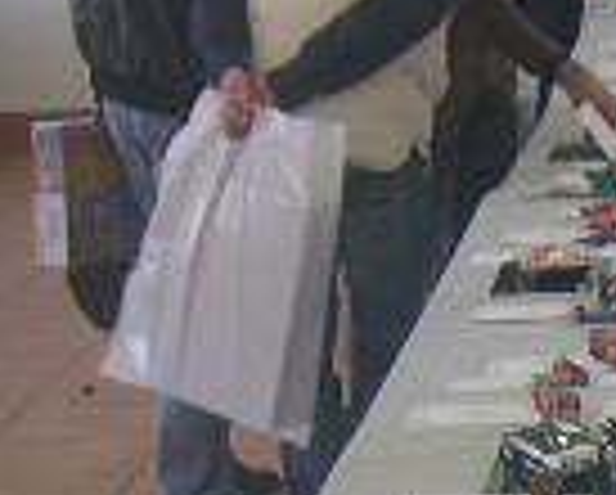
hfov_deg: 10.6
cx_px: 1034
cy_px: 742
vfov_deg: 8.7
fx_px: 3158
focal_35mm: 173
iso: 100
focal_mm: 8
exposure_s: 1/23.6
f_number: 2.8
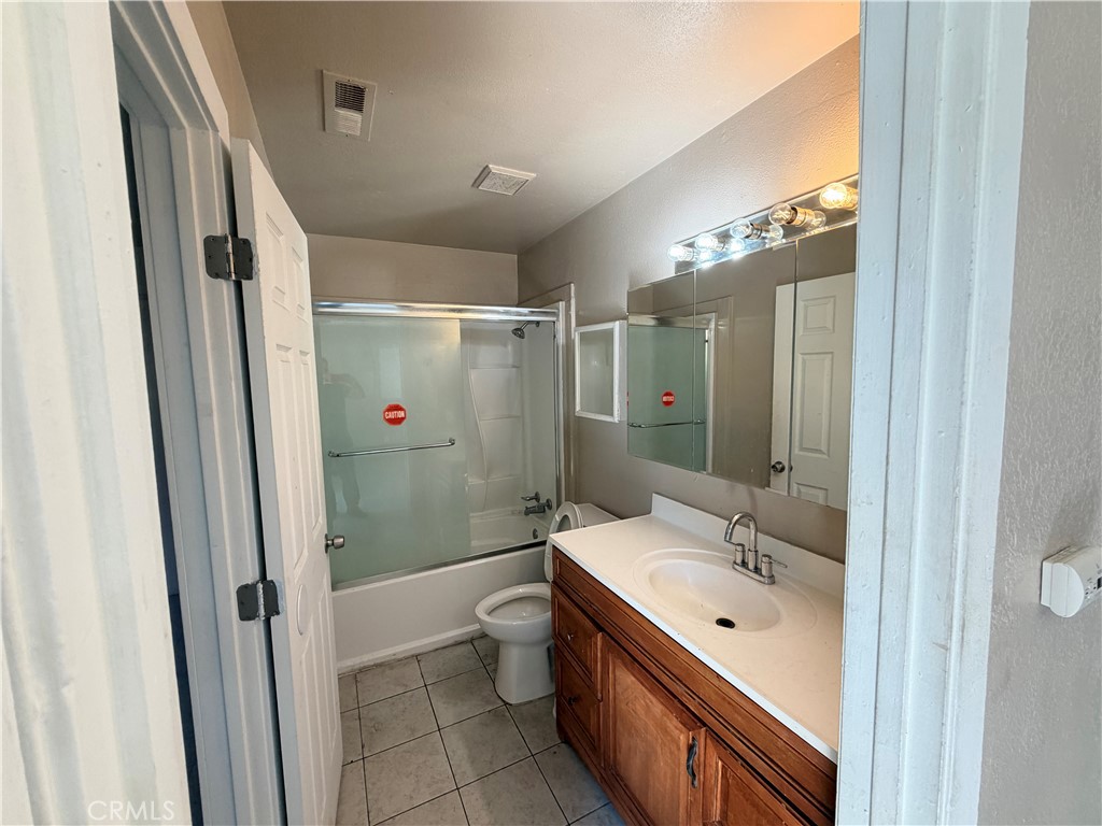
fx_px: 446
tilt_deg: -5.3
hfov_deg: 102.1
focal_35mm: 14
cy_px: 413
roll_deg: +1.8
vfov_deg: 85.7
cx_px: 551
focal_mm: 2.22
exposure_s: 1/120
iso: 200
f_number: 2.2
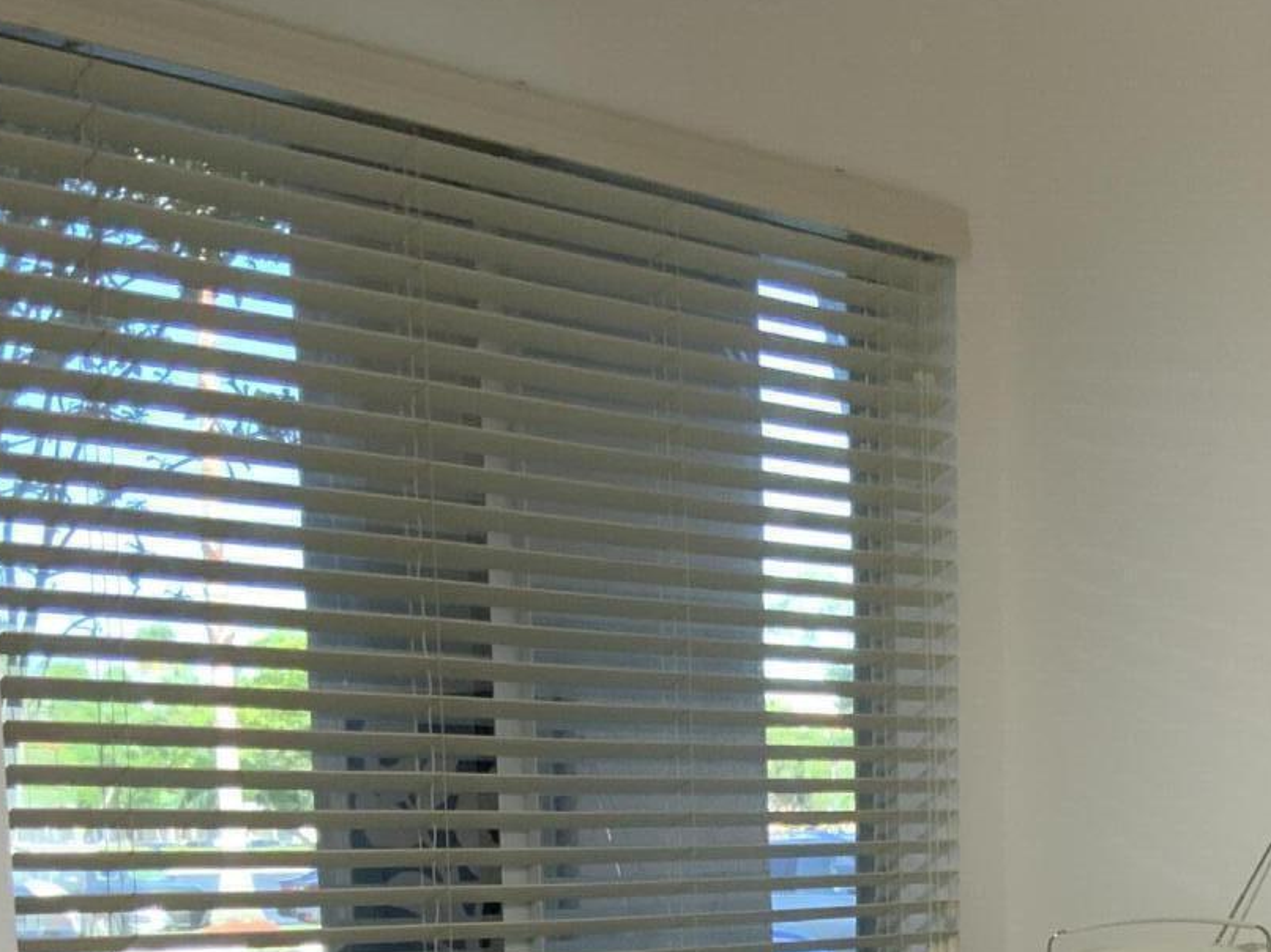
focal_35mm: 72
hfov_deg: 26.5
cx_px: 1049
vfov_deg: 19.2
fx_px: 2643
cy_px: 1171
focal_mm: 3
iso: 160
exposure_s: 1/60
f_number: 1.8
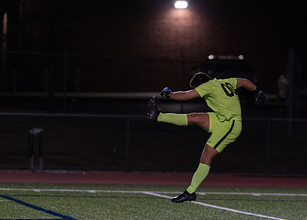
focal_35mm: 394
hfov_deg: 5.1
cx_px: 217
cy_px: 145
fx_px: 3435
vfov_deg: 3.7
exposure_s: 1/1250
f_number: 2.8
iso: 2500
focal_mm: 200
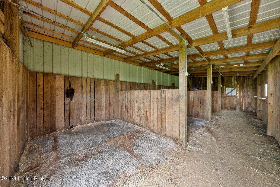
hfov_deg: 112.6
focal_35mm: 12
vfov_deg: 90.0
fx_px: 93
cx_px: 140
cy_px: 94
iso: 400
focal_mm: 12
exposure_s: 1/5
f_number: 7.1
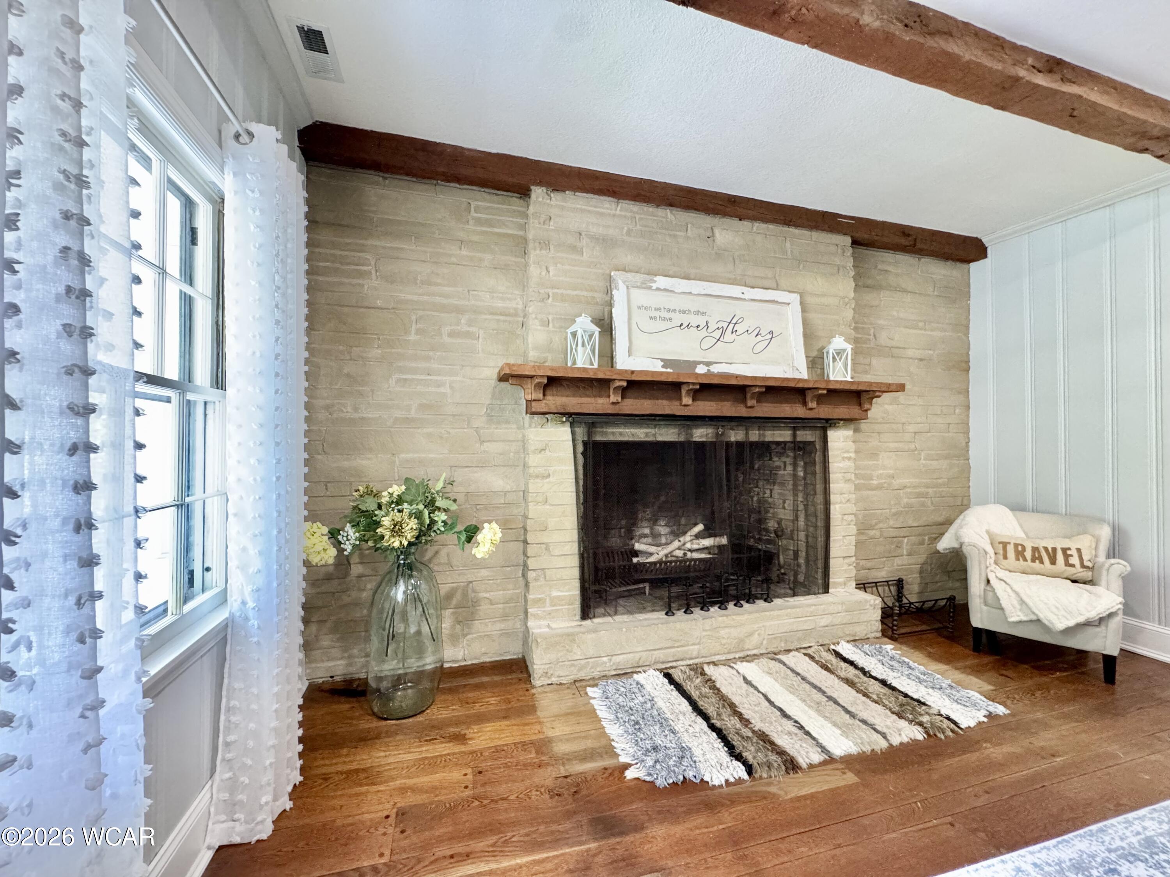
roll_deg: -0.5
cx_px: 585
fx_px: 473
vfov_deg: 85.7
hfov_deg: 102.1
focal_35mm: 14
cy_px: 438
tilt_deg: +0.1
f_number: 2.2
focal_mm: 2.22
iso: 640
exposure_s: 1/60
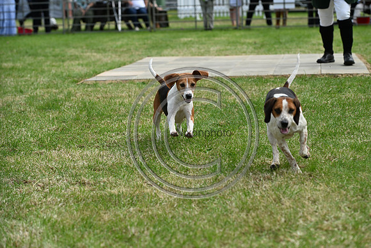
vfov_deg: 14.4
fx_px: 979
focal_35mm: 95
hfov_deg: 21.5
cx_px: 186
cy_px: 124
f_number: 4.5
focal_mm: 95
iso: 180
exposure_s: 1/1000
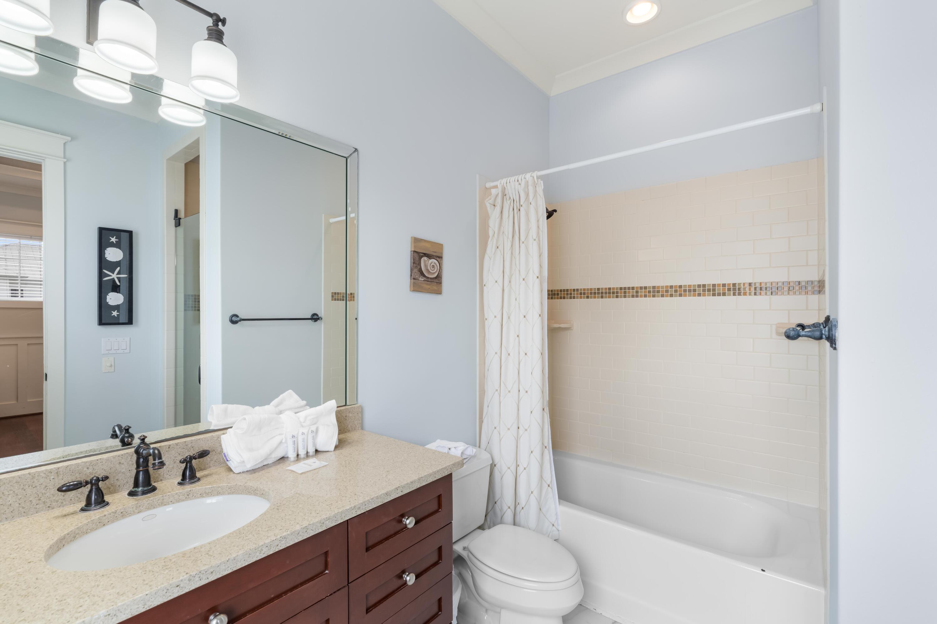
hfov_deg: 96.7
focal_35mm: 16
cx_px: 468
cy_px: 312
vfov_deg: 73.7
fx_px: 416
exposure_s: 1/1.67
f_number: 9
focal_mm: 16
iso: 100
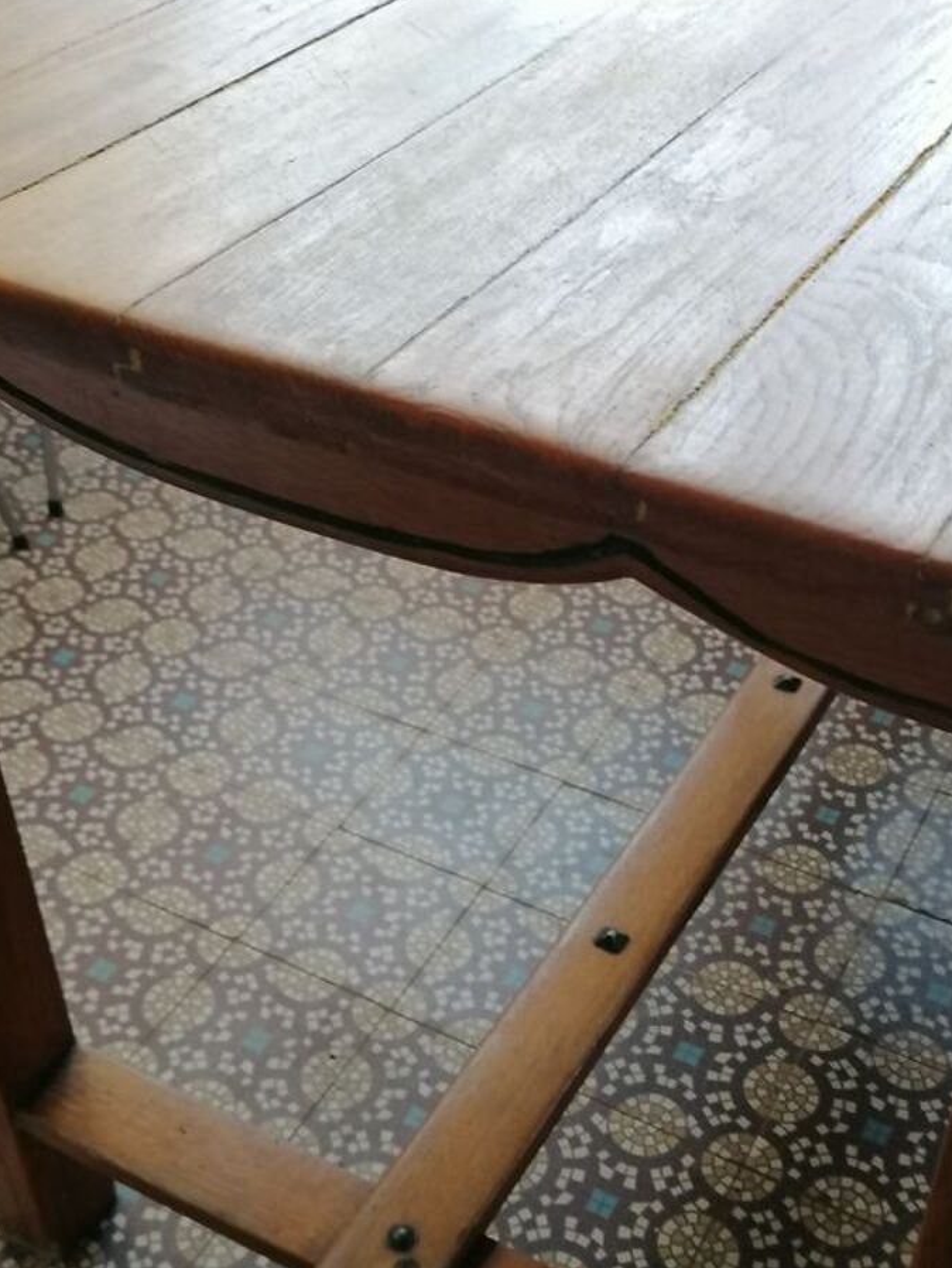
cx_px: 497
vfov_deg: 41.1
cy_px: 742
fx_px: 1686
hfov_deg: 31.5
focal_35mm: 46
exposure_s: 1/33.3
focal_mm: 4.75
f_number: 1.8
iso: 200
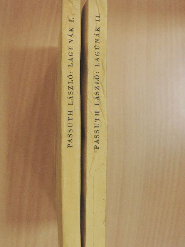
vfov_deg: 43.9
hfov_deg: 33.6
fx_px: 306
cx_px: 92
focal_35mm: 43
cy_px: 124
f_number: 3.4
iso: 1400
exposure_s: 1/100
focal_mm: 7.6
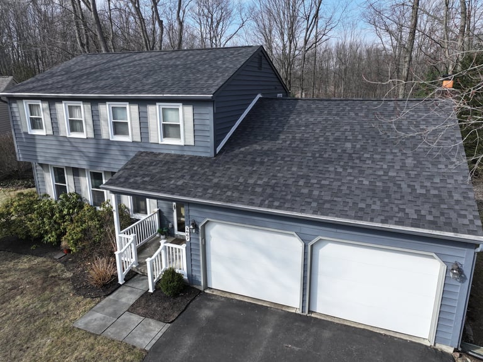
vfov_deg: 56.8
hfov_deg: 71.6
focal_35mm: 24
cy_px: 181
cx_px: 242
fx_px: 335
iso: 140
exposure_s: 1/1600
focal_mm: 12.29
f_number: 2.8
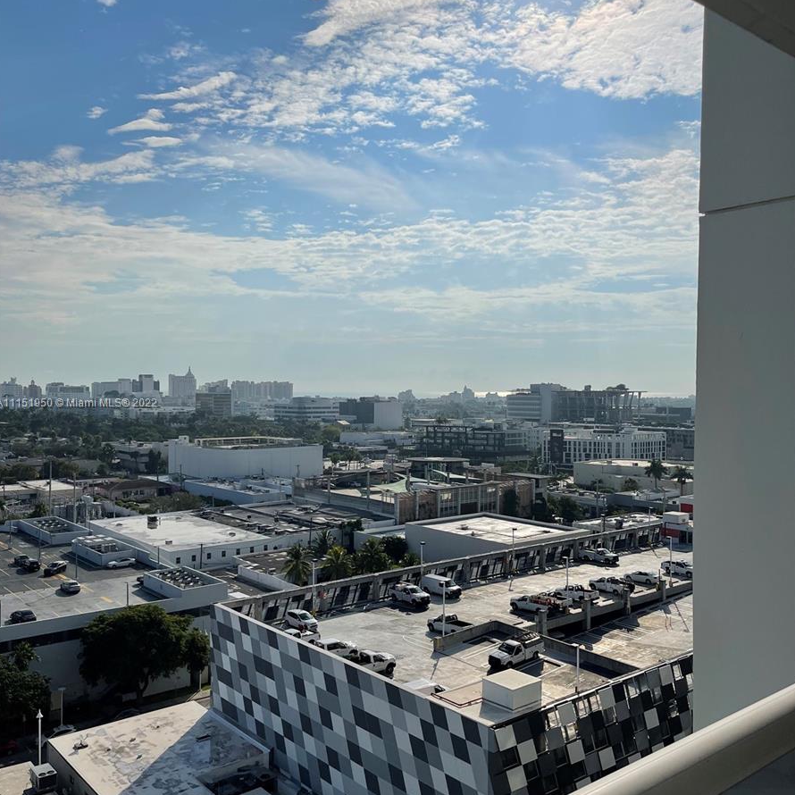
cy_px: 404
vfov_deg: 52.5
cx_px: 396
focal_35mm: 31
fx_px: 805
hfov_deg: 52.5
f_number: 1.6
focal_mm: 5.1
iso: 40
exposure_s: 1/25000
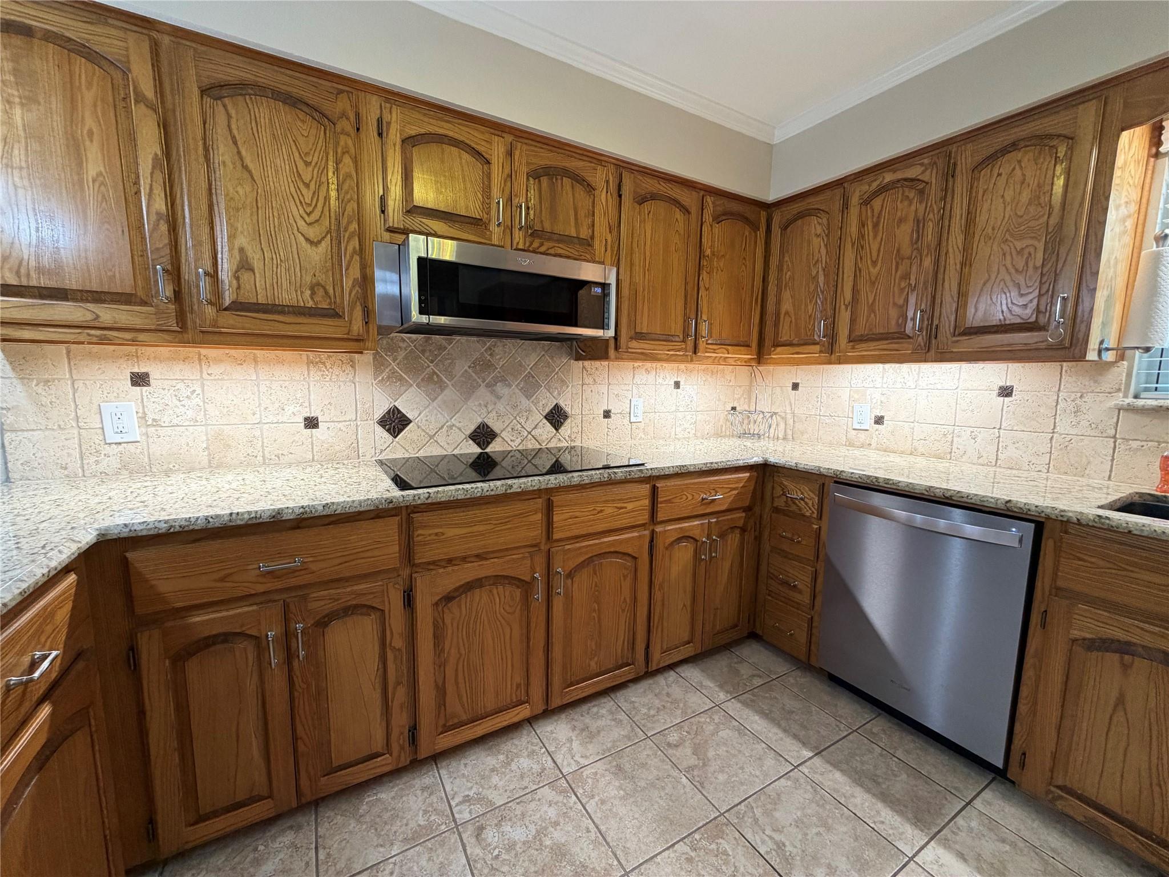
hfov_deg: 102.1
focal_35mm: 14
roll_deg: +0.0
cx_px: 584
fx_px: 473
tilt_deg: -7.8
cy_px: 438
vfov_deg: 85.7
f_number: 2.2
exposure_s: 1/60
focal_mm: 2.22
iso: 200
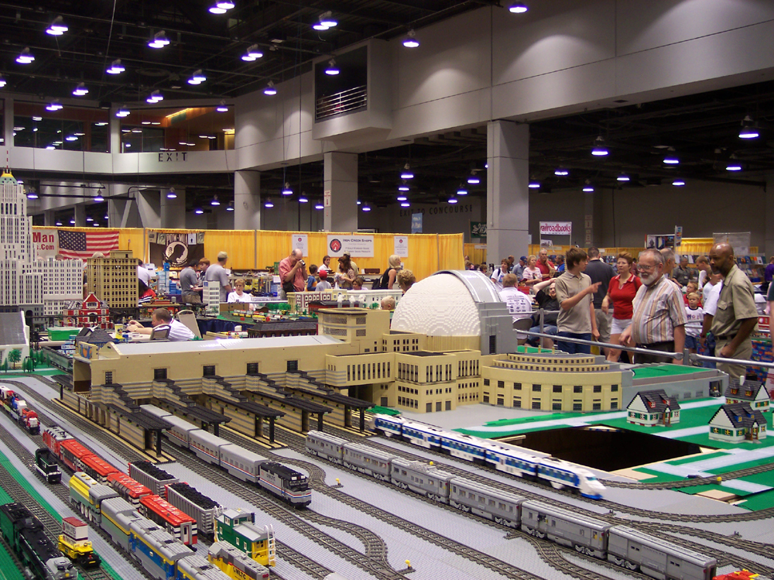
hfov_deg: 49.0
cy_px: 290
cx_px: 387
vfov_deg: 37.7
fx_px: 849
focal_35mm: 38
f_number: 2.8
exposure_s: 1/30
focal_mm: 8
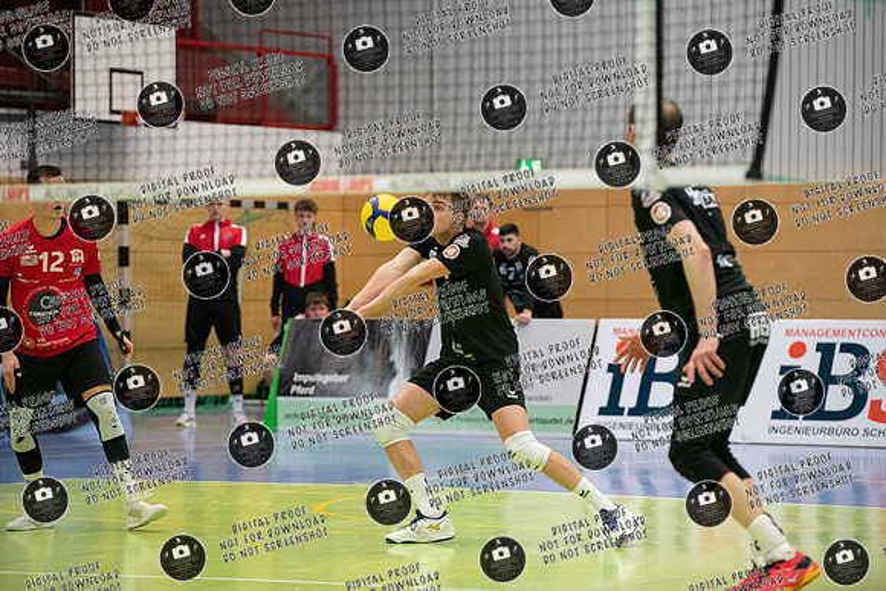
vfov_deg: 9.6
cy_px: 295
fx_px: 3525
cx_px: 449
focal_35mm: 143
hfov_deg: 14.3
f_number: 3.2
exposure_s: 1/1000
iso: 4000
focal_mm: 140
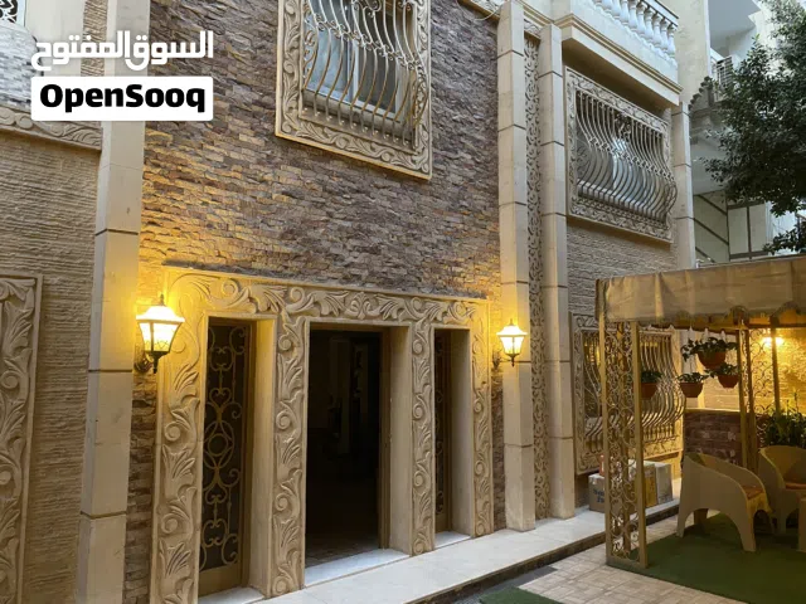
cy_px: 302
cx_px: 403
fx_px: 605
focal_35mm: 26
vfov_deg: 53.1
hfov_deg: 67.3
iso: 500
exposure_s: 1/25
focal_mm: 4.25
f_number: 1.8
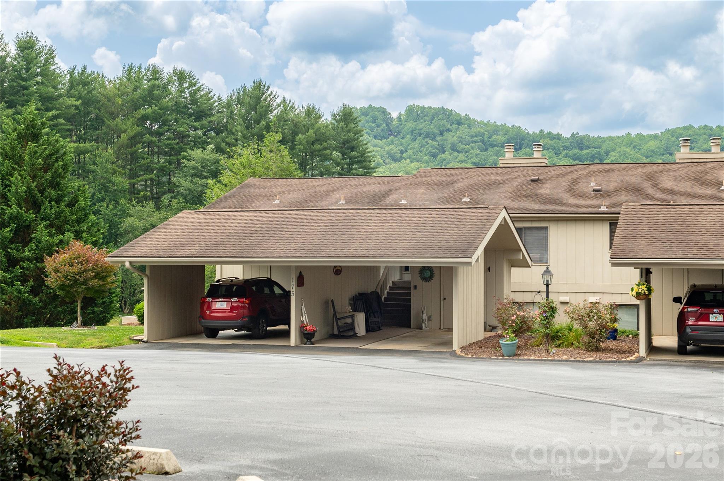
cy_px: 240
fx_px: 703
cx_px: 362
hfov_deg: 54.5
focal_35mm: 35
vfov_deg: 37.8
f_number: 7.1
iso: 320
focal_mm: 35
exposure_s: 1/800
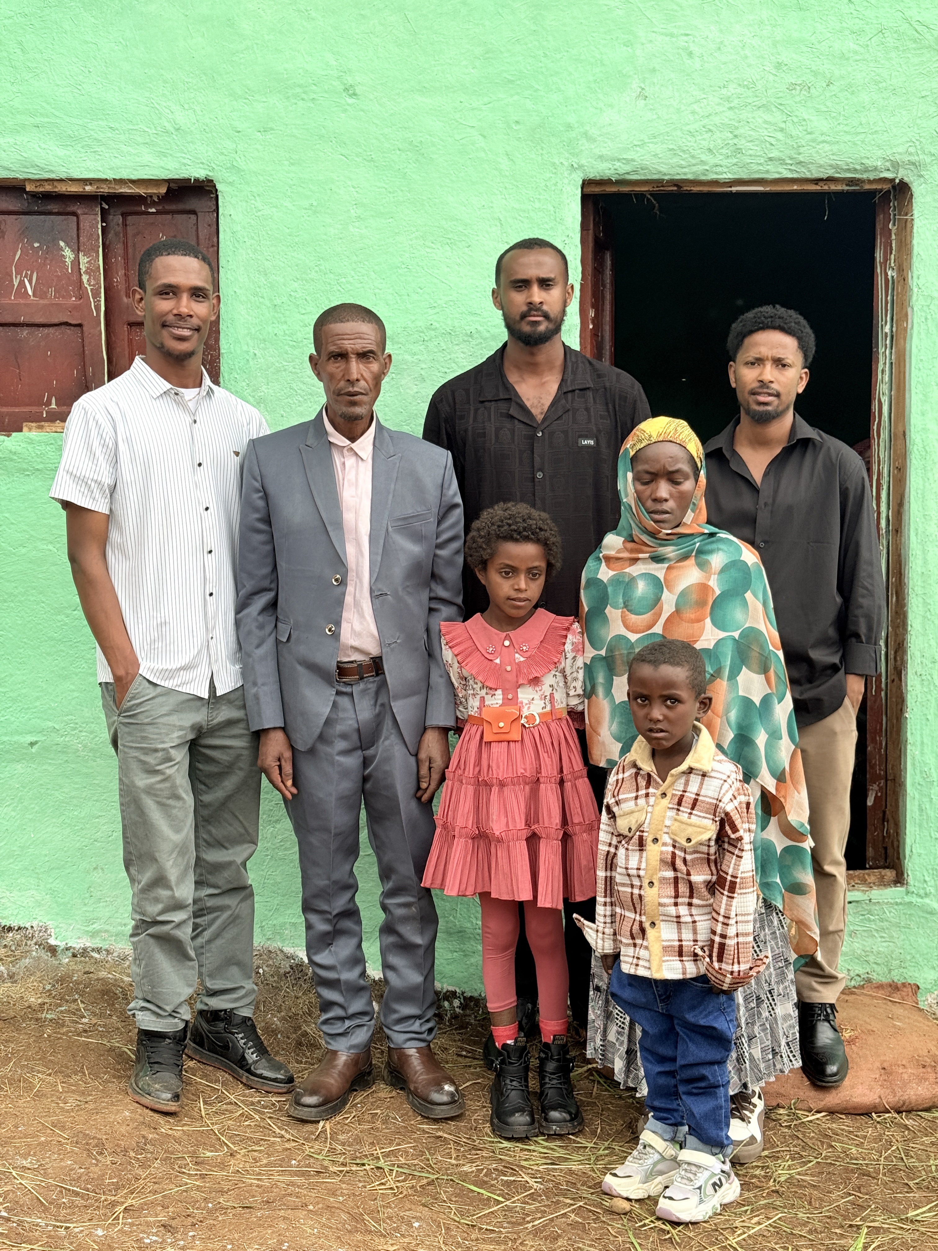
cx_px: 469
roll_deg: +2.6
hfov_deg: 30.3
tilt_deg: -5.5
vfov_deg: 39.7
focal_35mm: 48
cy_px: 626
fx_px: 1734
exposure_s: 1/345
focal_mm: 6.76
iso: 64
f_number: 1.78
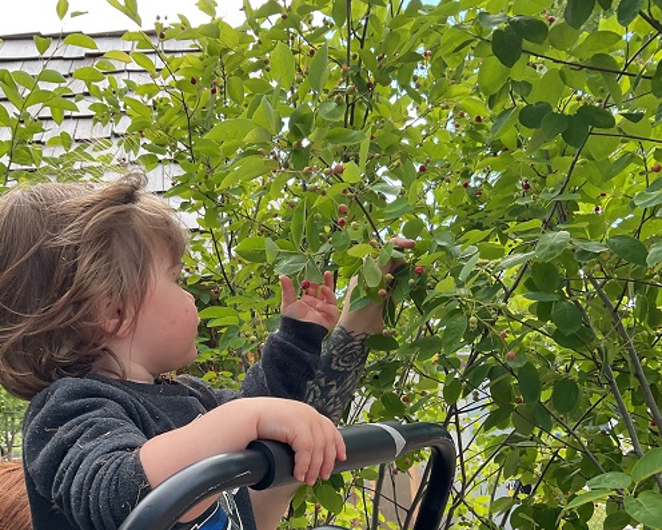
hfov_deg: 47.9
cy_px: 410
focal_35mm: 38
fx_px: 745
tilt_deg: -1.4
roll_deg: +7.1
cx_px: 330
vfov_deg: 38.0
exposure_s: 1/259
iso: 16
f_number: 1.8
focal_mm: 3
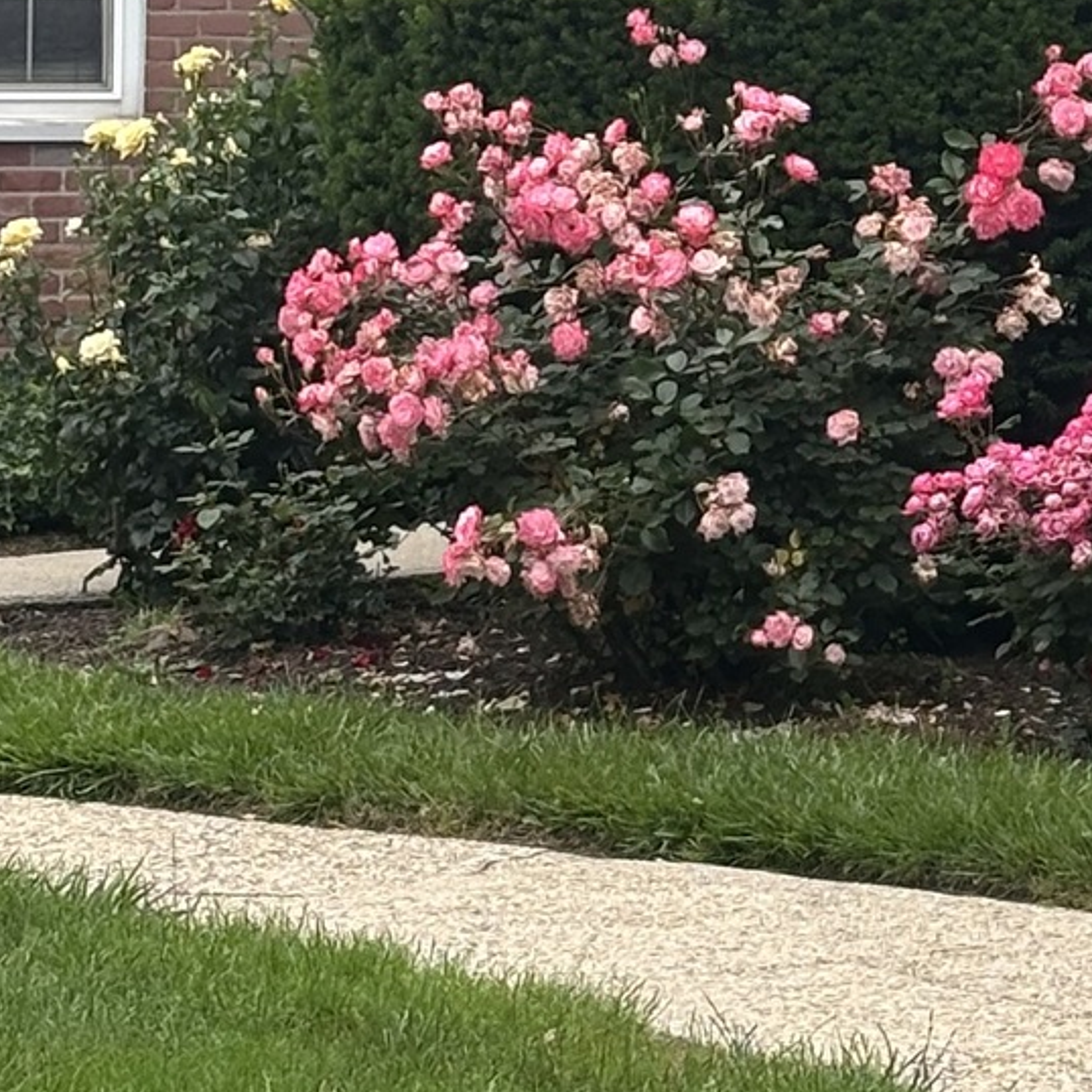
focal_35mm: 197
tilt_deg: +1.3
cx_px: 1384
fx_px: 7031
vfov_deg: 8.8
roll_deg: -0.4
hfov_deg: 8.8
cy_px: -128
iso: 32
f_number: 1.6
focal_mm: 5.96
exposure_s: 1/358
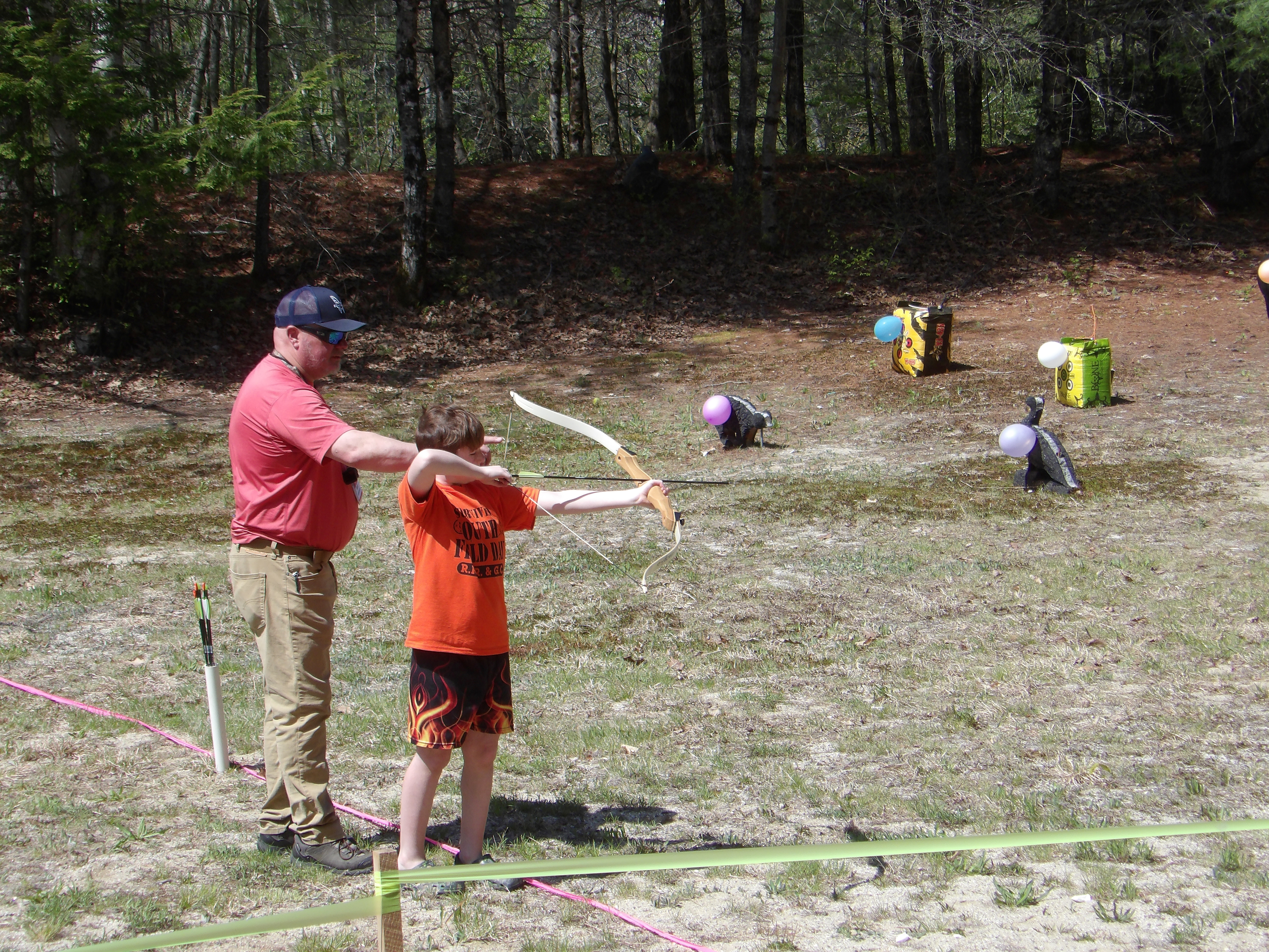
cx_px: 634
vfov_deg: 18.0
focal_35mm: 82
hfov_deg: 23.8
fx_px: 3006
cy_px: 476
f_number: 4.6
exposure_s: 1/507
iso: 100
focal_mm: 14.7
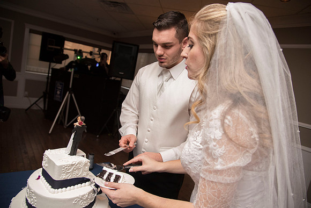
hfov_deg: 73.7
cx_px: 156
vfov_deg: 53.2
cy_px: 104
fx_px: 207
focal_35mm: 24
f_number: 4
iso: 2000
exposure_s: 1/200
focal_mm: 24
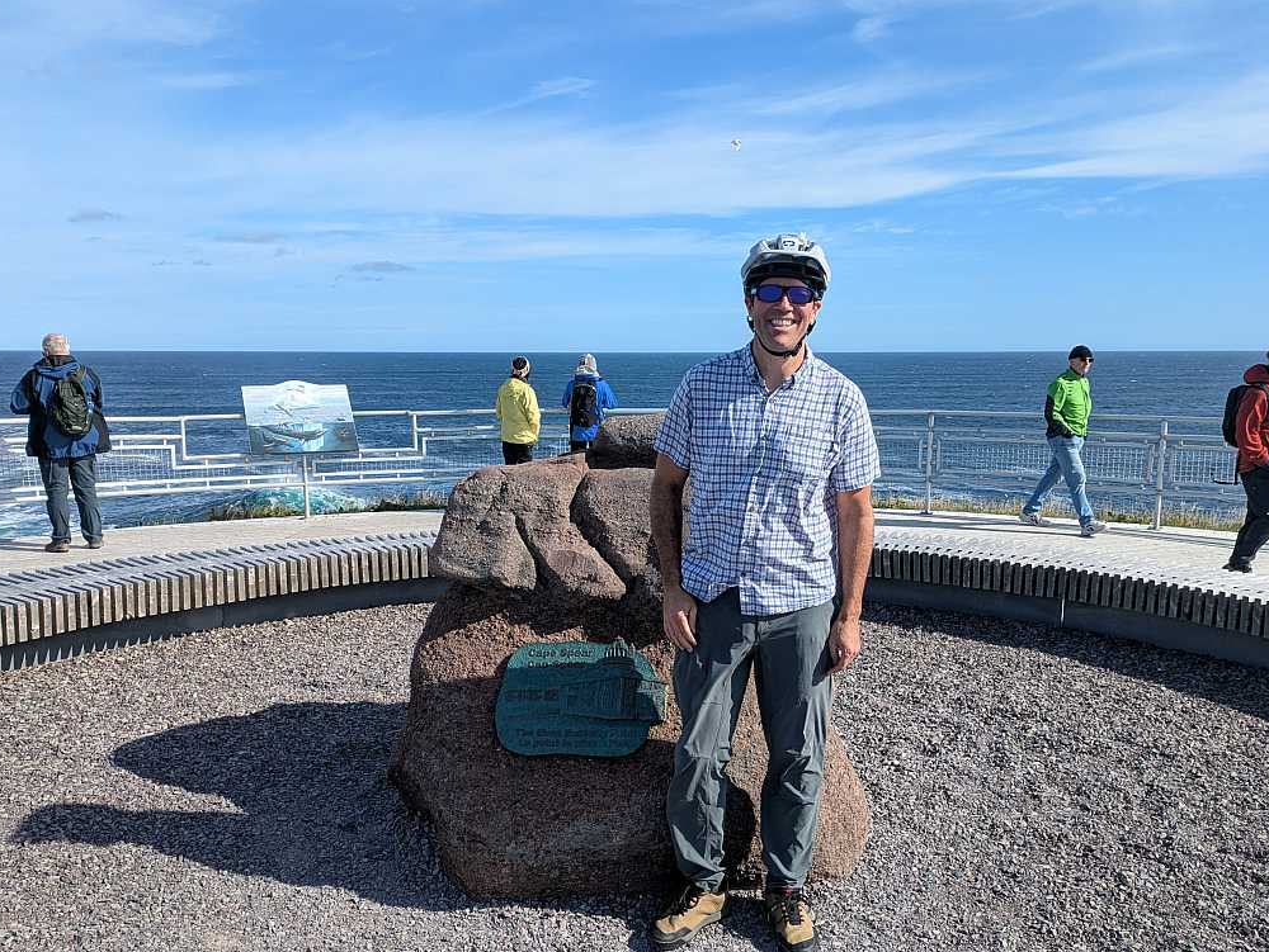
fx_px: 1100
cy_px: 509
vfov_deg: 46.8
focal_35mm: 30
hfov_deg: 59.9
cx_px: 660
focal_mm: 5.43
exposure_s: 1/1869
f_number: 1.89
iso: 49
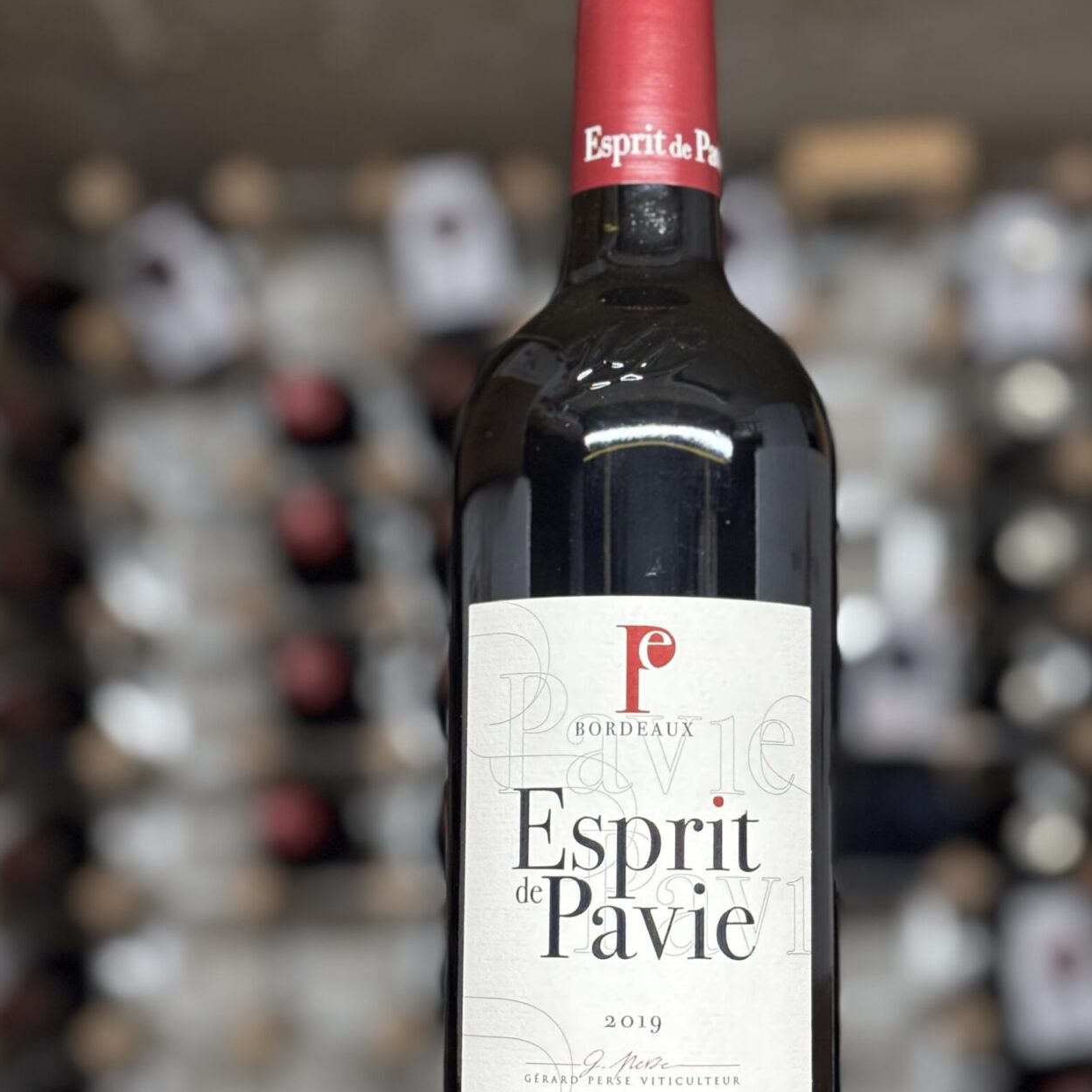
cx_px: 646
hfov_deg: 22.7
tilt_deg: +4.3
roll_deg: +0.4
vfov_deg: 22.7
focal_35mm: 76
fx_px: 2712
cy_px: 657
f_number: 1.6
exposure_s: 1/33
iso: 125
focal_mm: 5.96
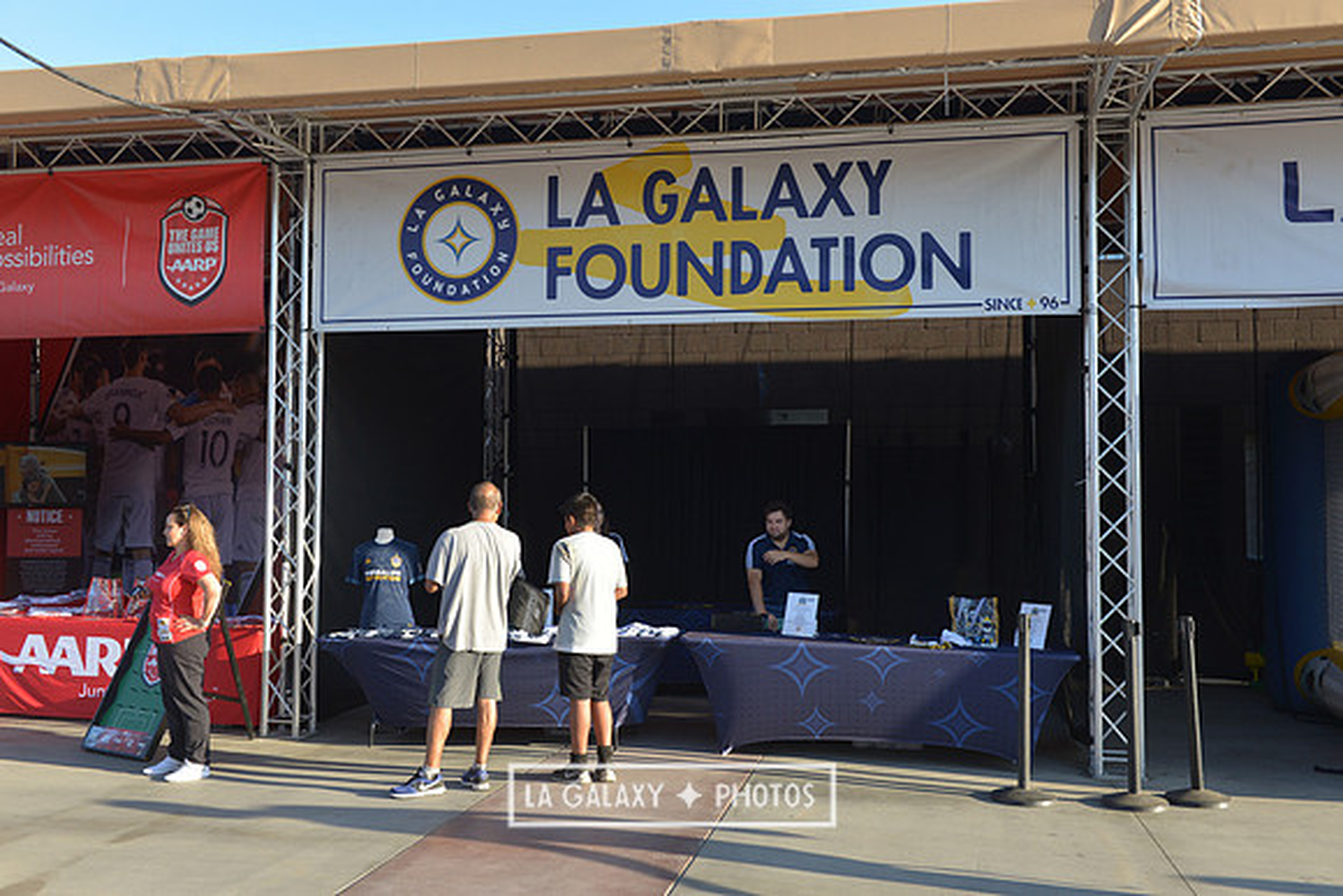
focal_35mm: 34
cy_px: 448
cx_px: 672
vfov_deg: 38.9
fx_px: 1269
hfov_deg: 55.8
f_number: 7.1
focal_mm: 34
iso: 200
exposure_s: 1/200
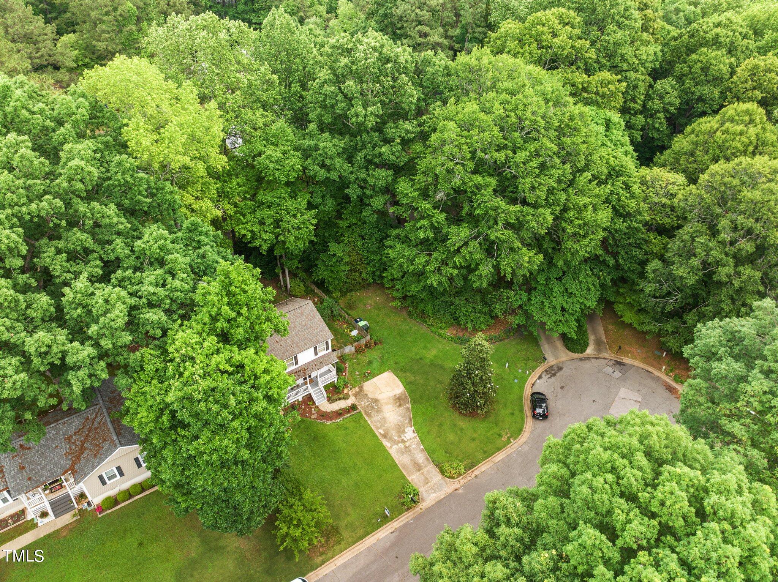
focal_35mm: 24
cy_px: 291
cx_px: 389
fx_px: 539
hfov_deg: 71.6
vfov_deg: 56.8
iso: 100
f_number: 2.8
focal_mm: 12.29
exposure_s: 1/240
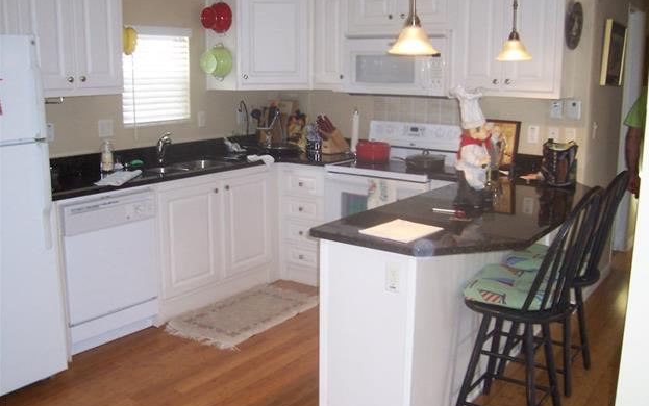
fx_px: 655
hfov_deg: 52.7
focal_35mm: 37
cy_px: 196
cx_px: 332
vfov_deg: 34.5
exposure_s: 1/60
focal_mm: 5.6
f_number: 2.7
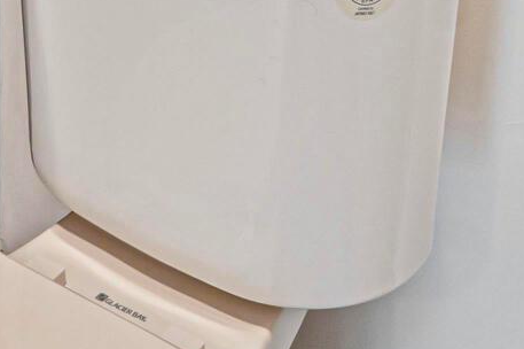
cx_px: 194
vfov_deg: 10.4
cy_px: -715
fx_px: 1338
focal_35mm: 92
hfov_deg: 22.1
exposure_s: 1/25
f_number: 8
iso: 250
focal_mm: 14
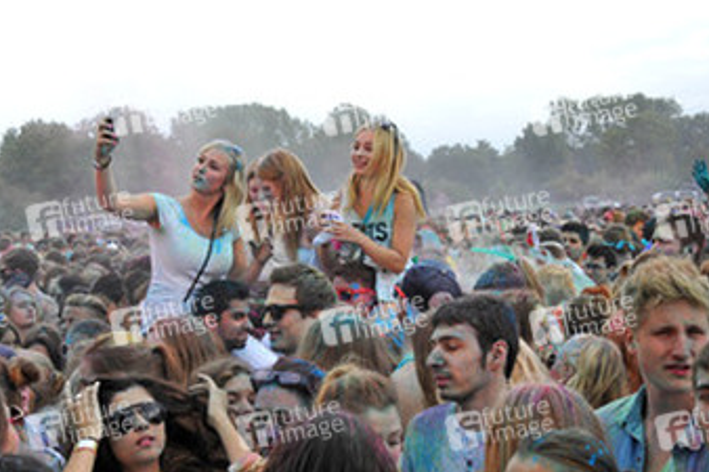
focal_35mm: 76
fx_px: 1496
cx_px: 318
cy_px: 269
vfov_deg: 17.9
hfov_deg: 26.6
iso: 200
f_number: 7.1
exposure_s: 1/200
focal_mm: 38
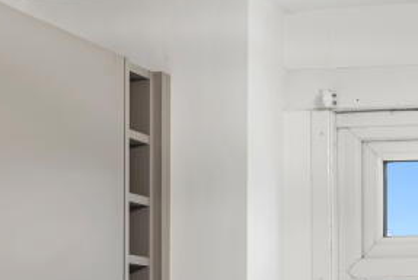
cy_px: 400
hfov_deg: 15.8
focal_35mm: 125
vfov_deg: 10.7
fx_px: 1453
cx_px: 500
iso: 250
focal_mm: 35
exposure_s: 1/2
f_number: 9
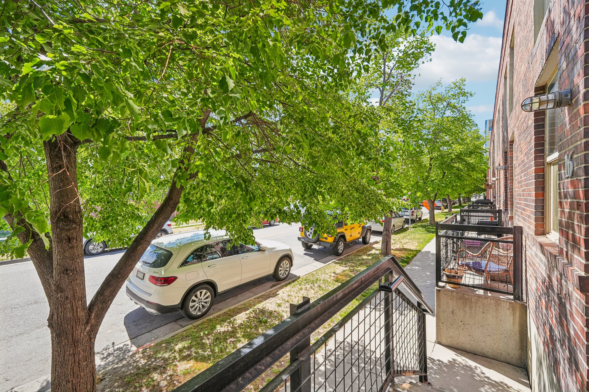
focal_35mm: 15
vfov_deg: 77.3
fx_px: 245
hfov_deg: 100.4
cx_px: 294
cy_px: 196
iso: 800
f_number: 8
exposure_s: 1/400
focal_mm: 10
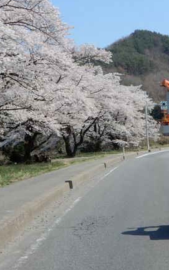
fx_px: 568
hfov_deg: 16.9
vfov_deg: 26.8
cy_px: 135
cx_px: 123
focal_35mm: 77
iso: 80
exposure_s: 1/640
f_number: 4
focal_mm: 8
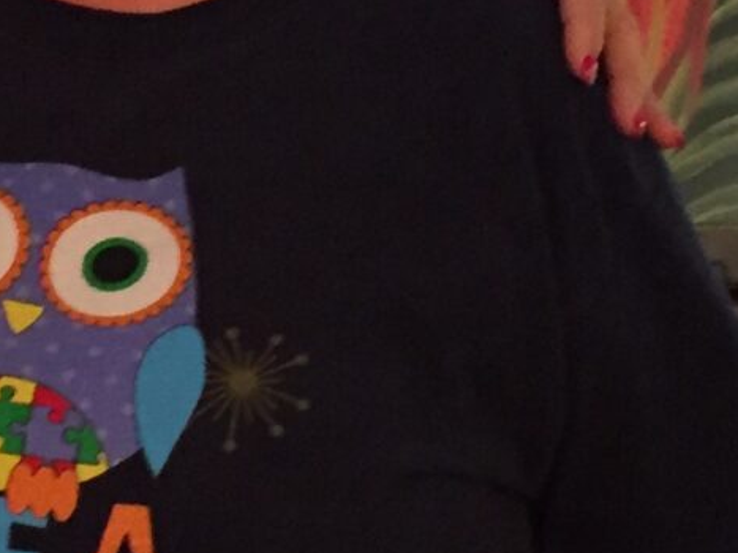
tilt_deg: -3.9
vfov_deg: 9.3
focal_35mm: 159
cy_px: 46
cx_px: -106
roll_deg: -0.8
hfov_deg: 12.2
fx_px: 3389
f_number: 2.2
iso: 250
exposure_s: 1/24
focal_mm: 4.15
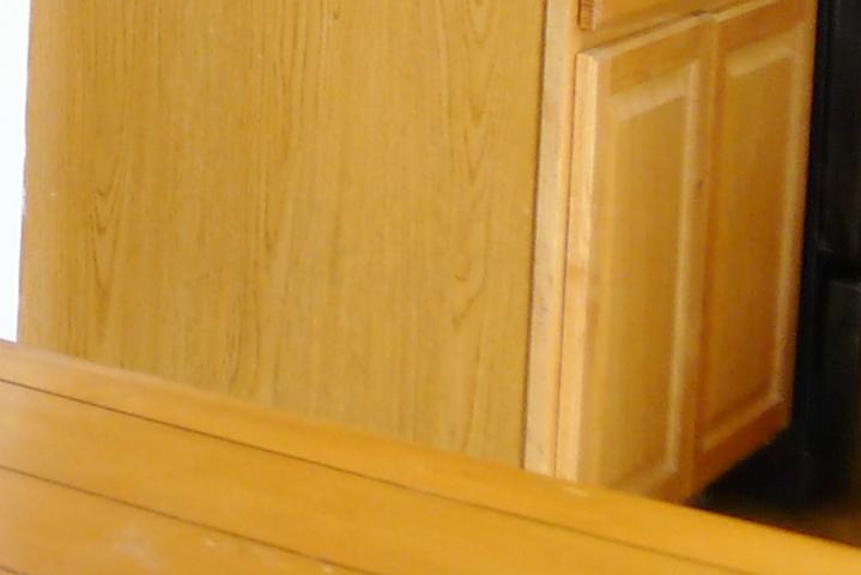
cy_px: -382
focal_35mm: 146
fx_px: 3493
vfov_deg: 9.1
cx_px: -714
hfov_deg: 12.7
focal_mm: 7.5
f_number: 2.3
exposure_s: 1/60
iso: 200
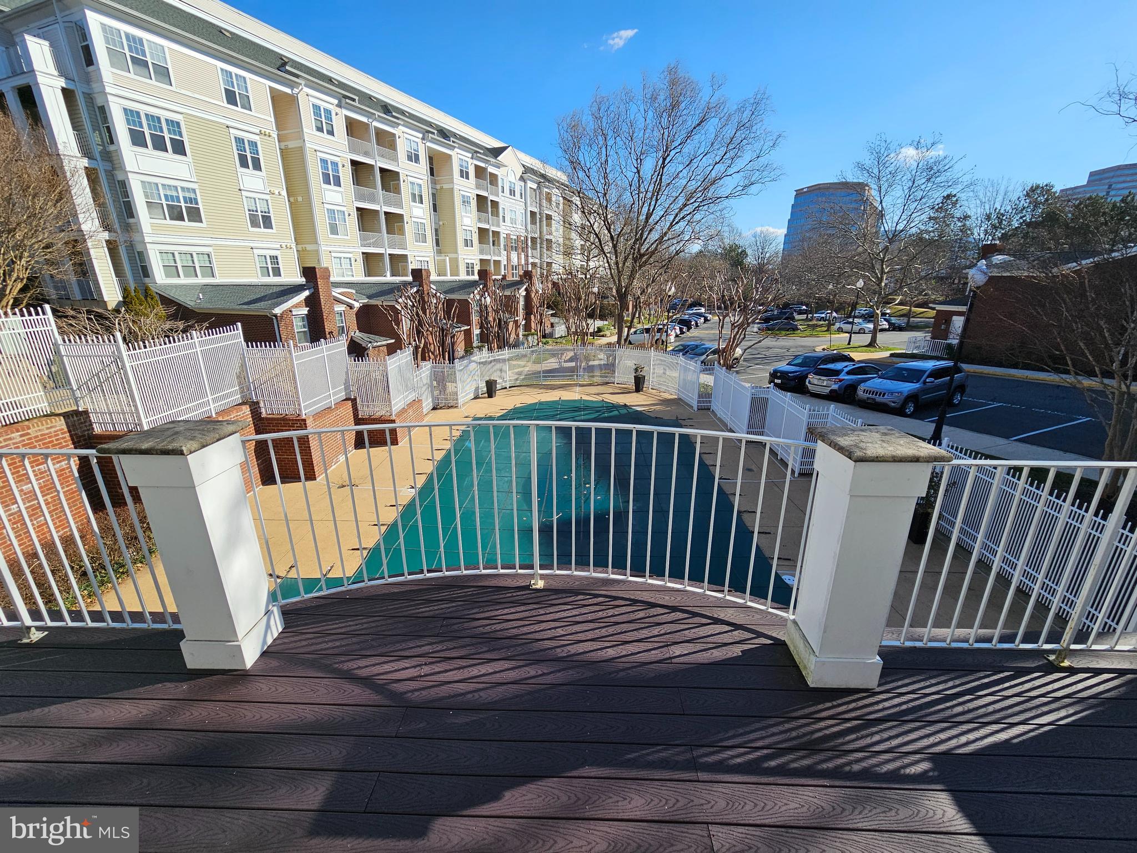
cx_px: 568
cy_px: 426
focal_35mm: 13
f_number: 2.2
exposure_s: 1/1967
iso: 50
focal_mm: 2.2
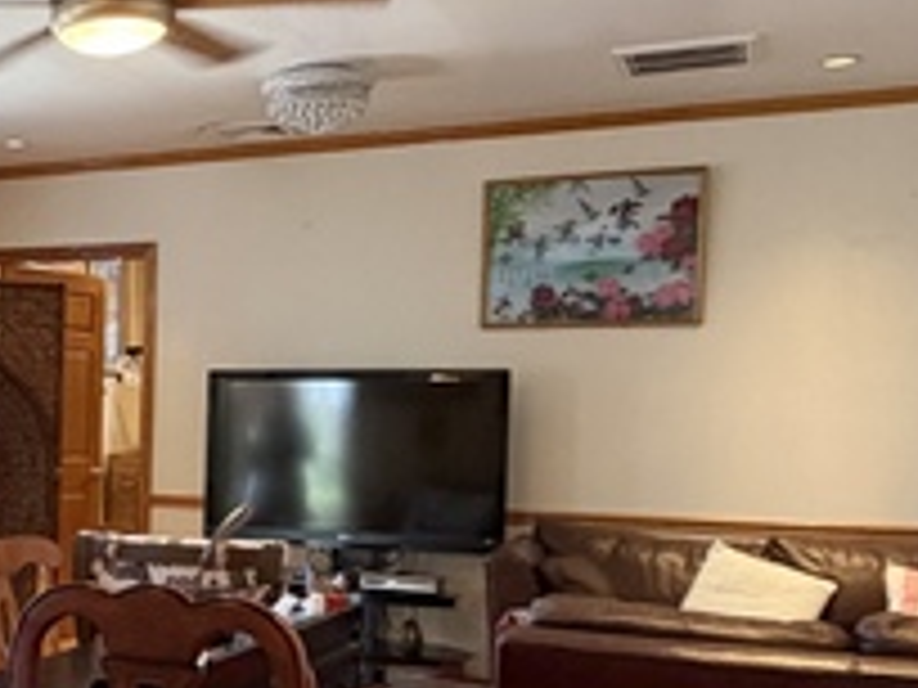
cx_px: -140
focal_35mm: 55
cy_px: 468
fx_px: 1459
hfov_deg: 30.5
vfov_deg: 26.4
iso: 320
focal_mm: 2.22
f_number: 2.2
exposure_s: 1/60
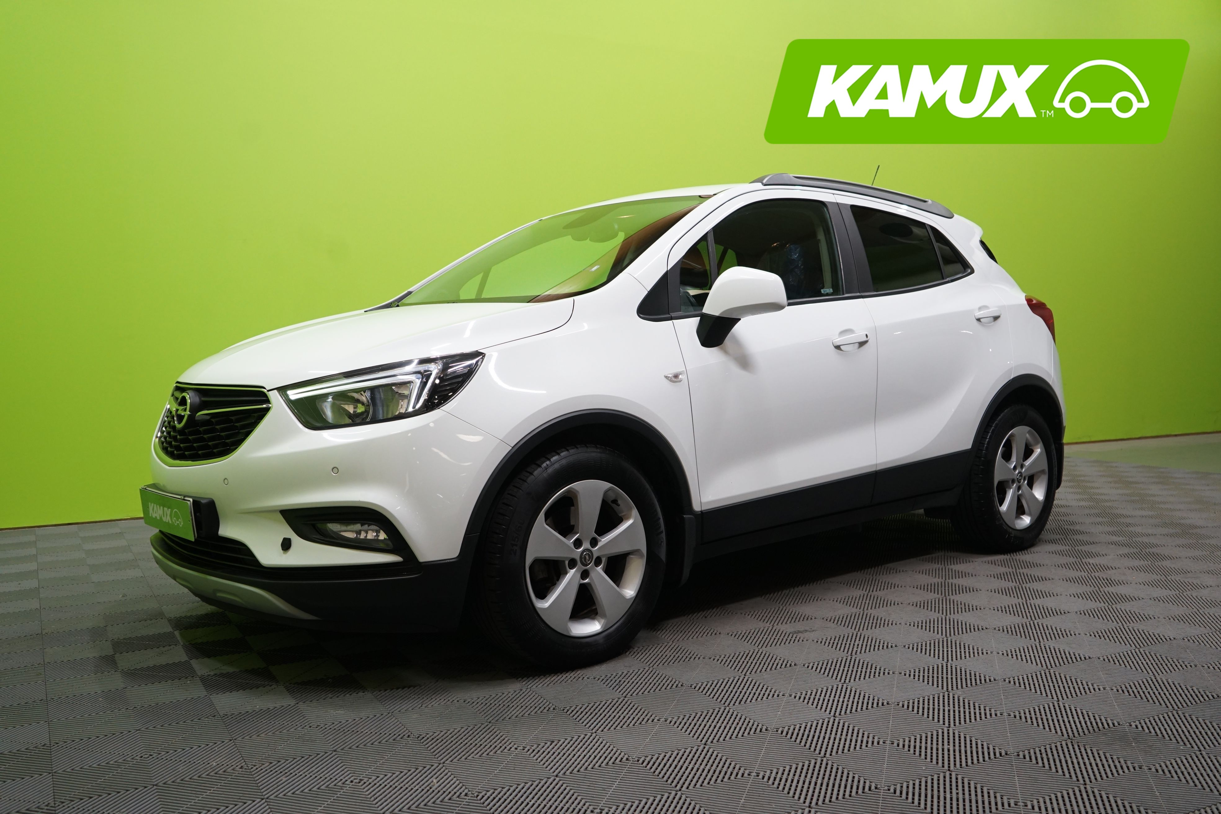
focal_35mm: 31
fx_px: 1051
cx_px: 610
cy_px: 407
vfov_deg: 42.3
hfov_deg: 60.3
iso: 1250
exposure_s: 1/160
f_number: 4.5
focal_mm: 31
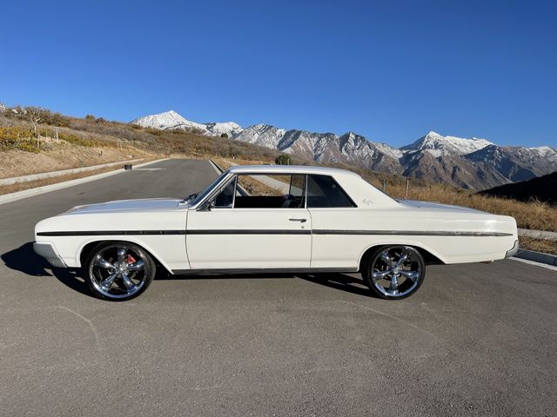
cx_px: 278
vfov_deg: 53.1
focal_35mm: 26
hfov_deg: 67.3
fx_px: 418
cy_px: 208
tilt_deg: -4.7
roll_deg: -1.2
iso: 32
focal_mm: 5.1
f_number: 1.6
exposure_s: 1/7407
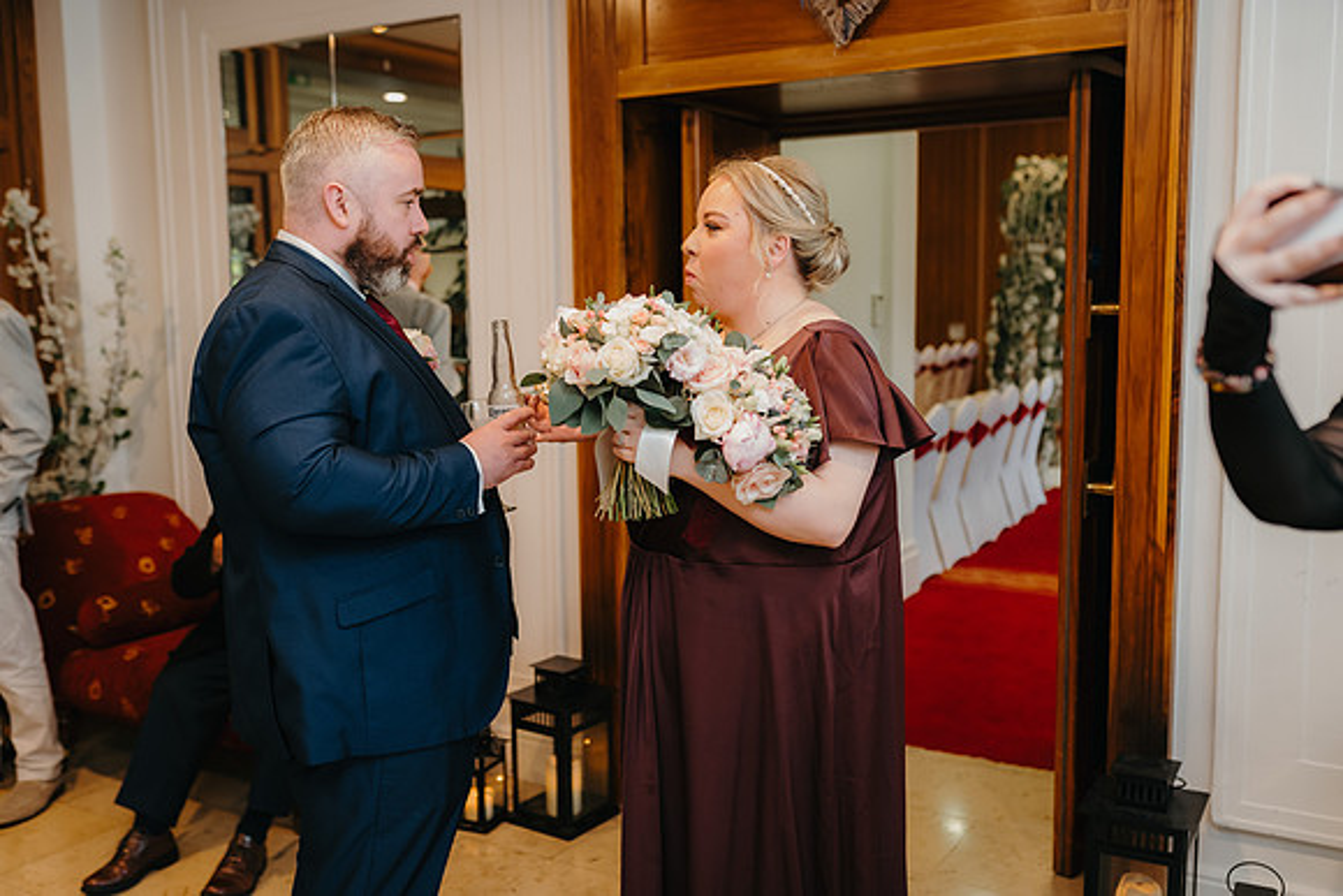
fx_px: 1306
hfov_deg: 54.4
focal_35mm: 35
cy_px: 448
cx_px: 672
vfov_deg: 37.9
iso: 1250
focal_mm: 35
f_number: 2.2
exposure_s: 1/200
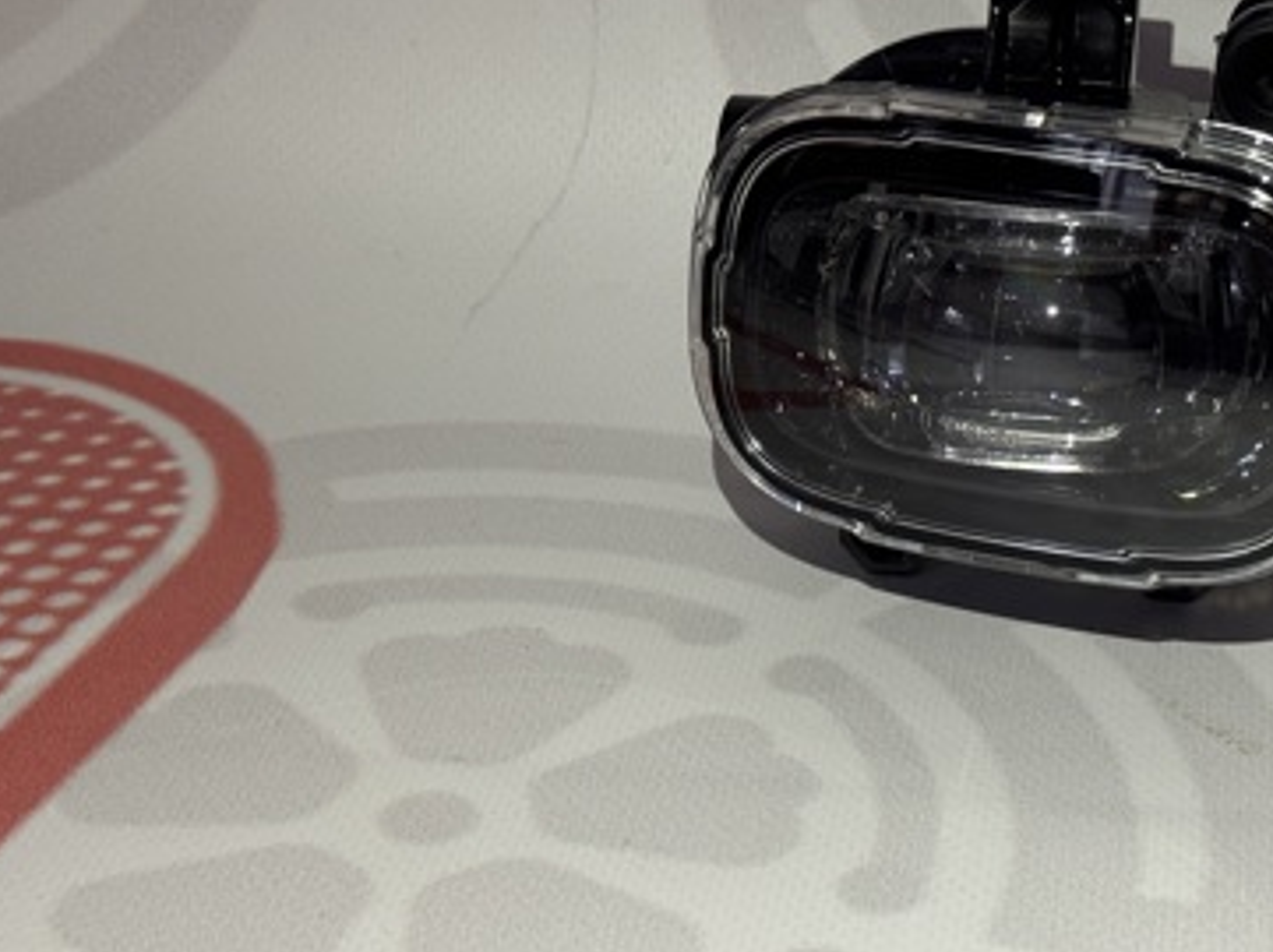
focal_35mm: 85
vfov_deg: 17.3
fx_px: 3123
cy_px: 305
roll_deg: -3.1
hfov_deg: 22.7
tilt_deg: -24.1
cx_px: 1047
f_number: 1.78
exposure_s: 1/53
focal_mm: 6.76
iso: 250
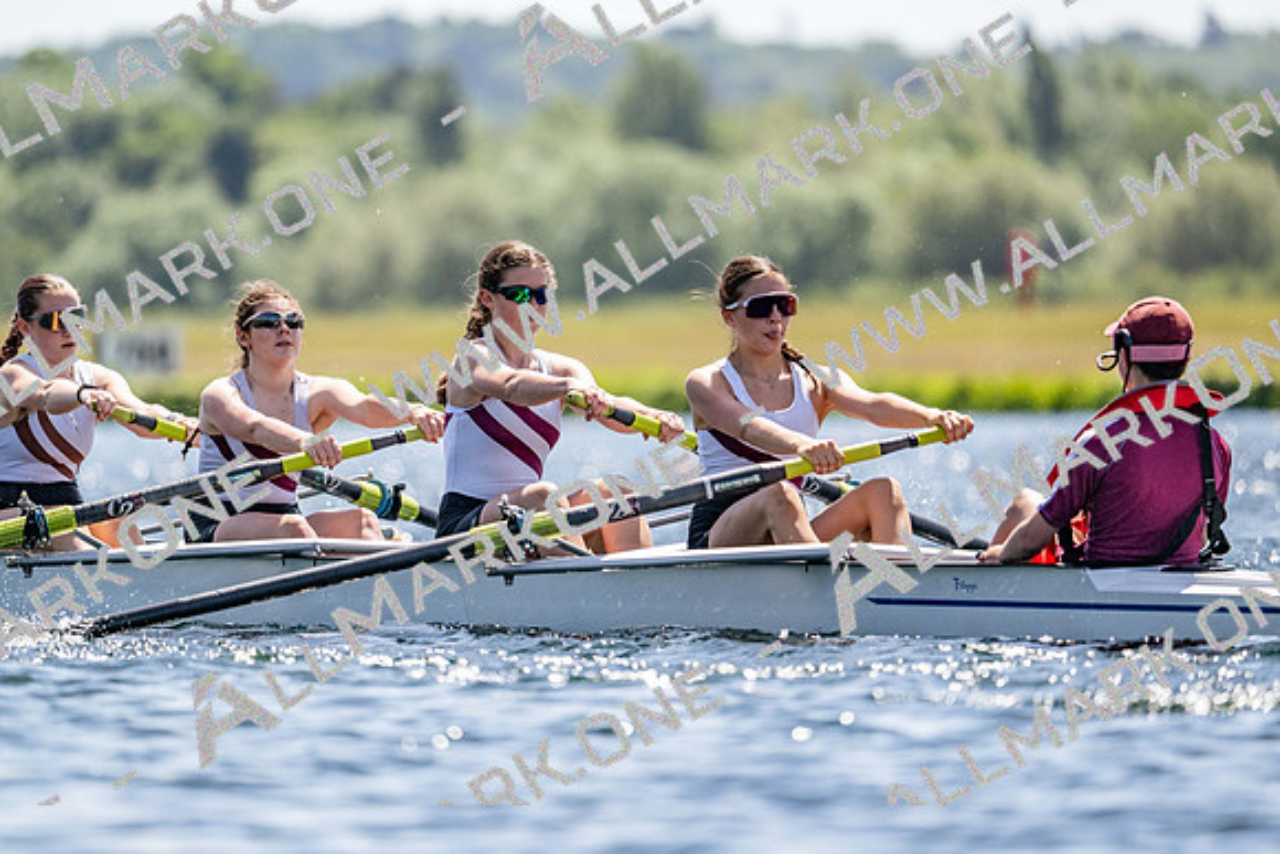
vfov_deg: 3.4
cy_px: 427
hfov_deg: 5.2
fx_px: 14225
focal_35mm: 400
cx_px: 640
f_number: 4.5
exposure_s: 1/2500
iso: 250
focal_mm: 400
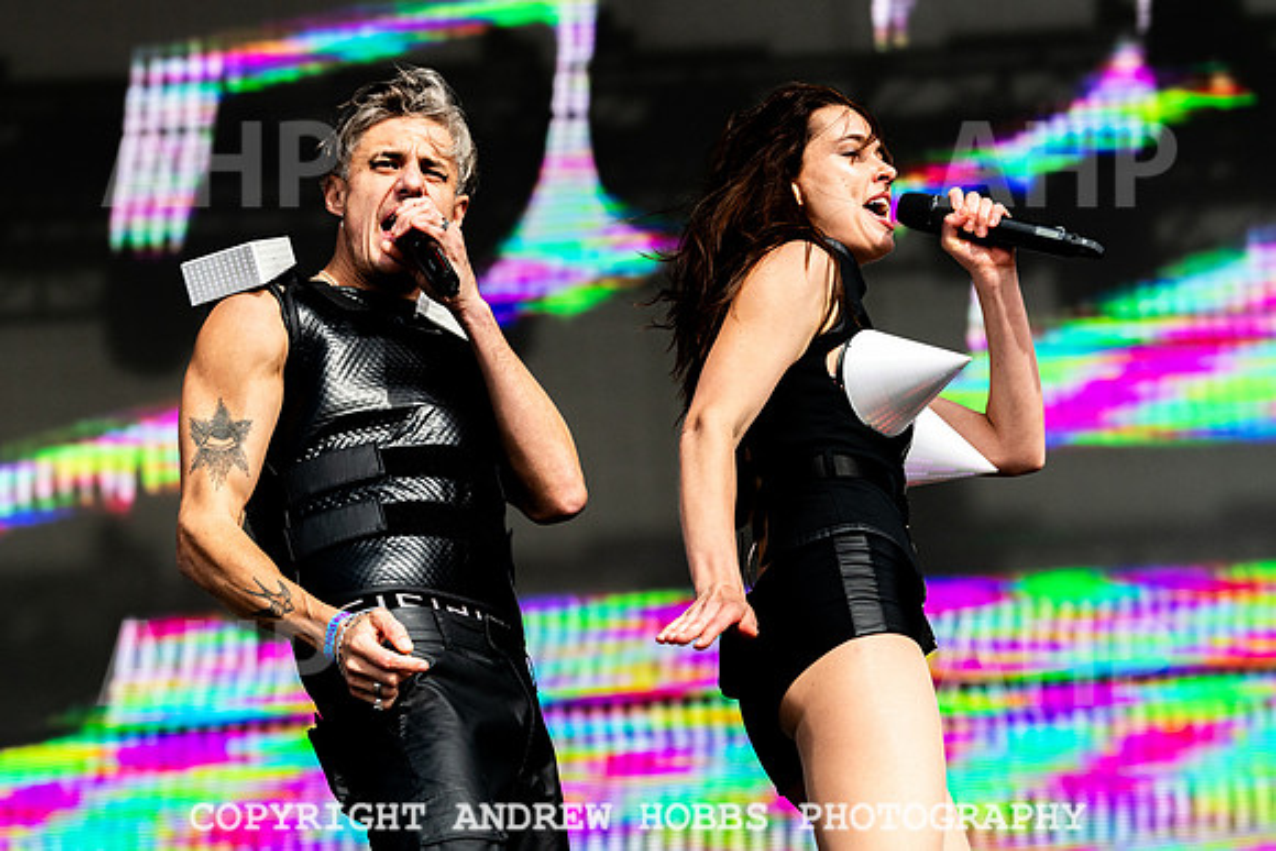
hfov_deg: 16.5
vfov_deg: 11.1
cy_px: 349
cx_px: 679
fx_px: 4390
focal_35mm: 124
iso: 250
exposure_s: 1/5000
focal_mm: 105
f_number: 4.5
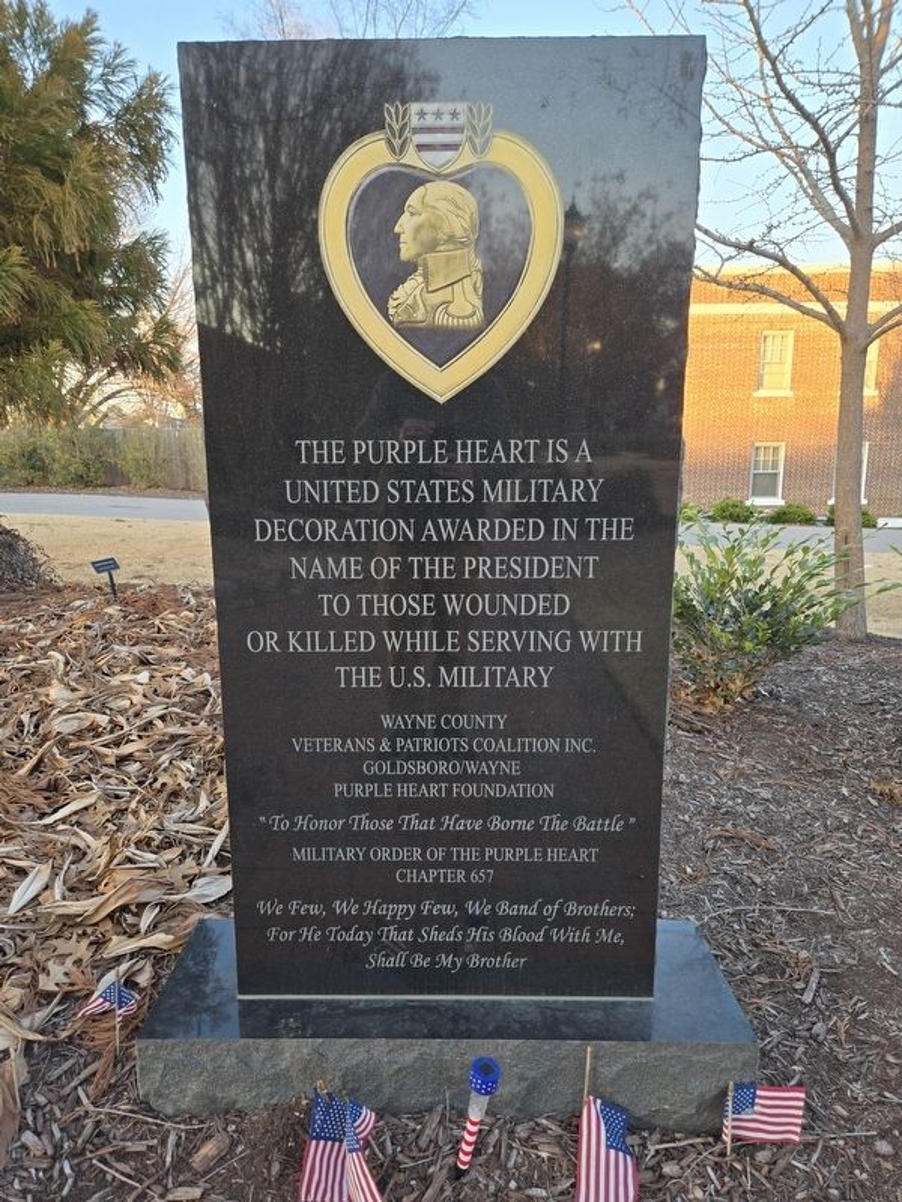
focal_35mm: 23
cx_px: 451
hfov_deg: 58.9
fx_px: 799
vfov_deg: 73.9
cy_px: 601
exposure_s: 1/180
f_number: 1.8
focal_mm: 5.4
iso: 50
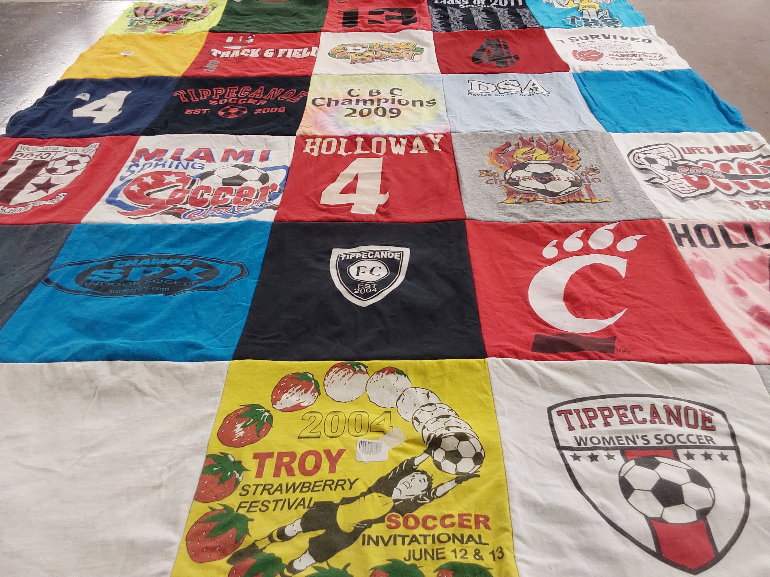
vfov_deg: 49.7
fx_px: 623
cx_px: 385
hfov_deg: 63.4
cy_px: 288
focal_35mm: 28
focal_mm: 2.91
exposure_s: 1/50
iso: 100
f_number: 1.9
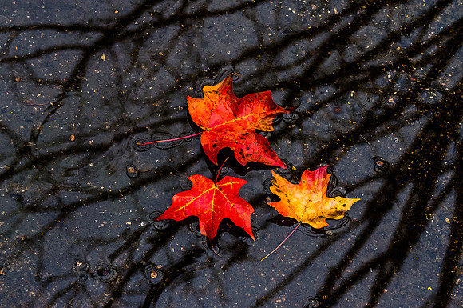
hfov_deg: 17.1
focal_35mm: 120
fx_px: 1541
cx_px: 232
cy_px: 154
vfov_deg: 11.4
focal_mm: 80
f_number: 8
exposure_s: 1/320
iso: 1600
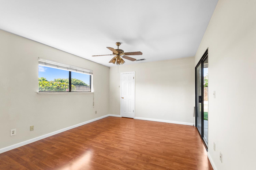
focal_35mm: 14
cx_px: 128
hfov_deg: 104.3
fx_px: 100
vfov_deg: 81.2
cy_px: 85
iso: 80
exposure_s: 1/3
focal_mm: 14
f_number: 5
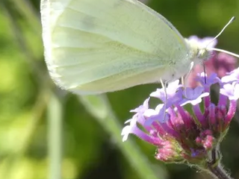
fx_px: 1616
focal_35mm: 234
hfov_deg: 8.4
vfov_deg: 6.3
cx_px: 208
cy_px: 76
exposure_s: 1/100
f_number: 5.1
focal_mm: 21
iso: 80
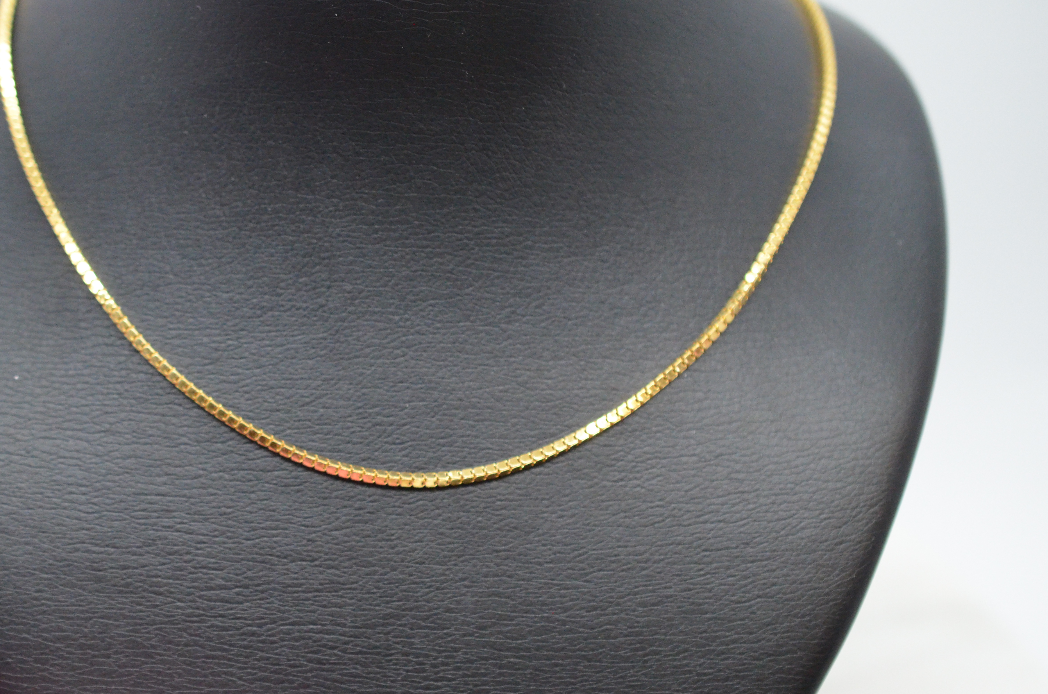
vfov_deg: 16.5
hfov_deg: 24.7
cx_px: 357
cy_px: 466
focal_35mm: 82
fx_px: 2382
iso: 2500
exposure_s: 1/1000
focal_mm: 40
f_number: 4
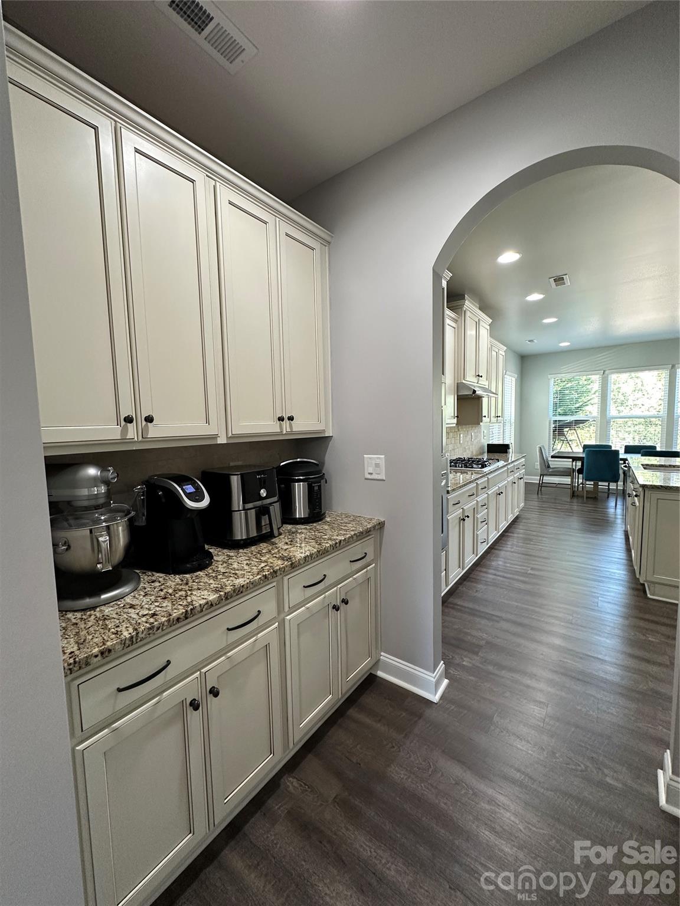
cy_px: 453
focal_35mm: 14
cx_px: 340
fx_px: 367
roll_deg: +0.3
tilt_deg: -4.5
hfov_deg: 85.7
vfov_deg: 102.1
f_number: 2.2
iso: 250
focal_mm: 2.22
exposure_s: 1/60
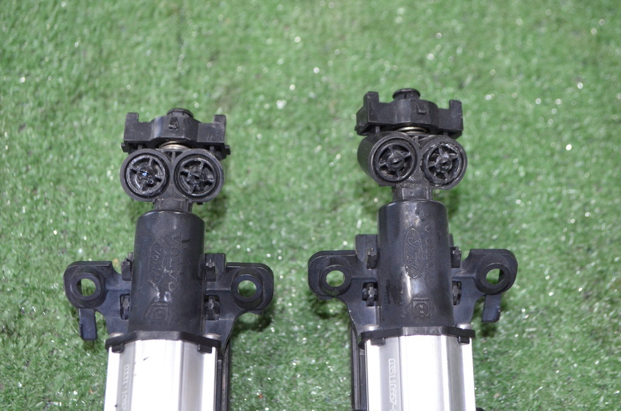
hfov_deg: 36.9
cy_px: 206
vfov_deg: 24.9
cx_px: 310
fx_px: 929
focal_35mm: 54
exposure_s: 1/60
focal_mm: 36
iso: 1600
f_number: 5
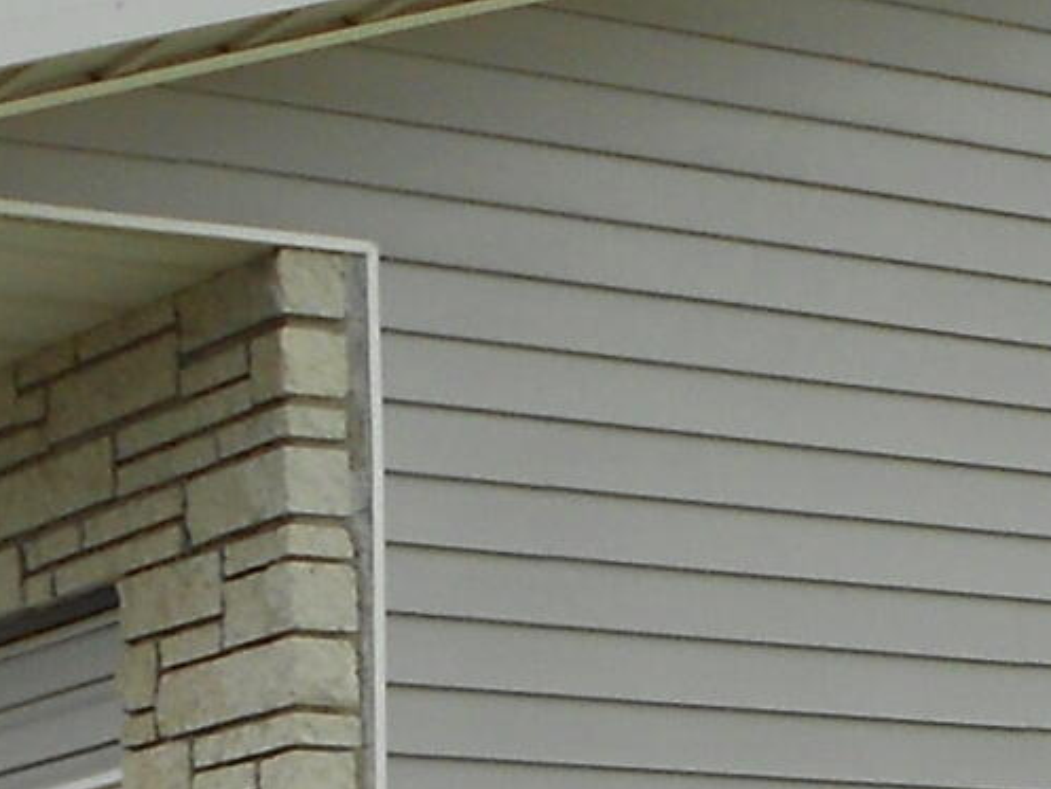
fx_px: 4768
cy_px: 1091
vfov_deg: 9.3
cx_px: 1470
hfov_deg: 12.1
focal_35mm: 157
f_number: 3.2
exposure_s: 1/500
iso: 80
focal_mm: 4.6
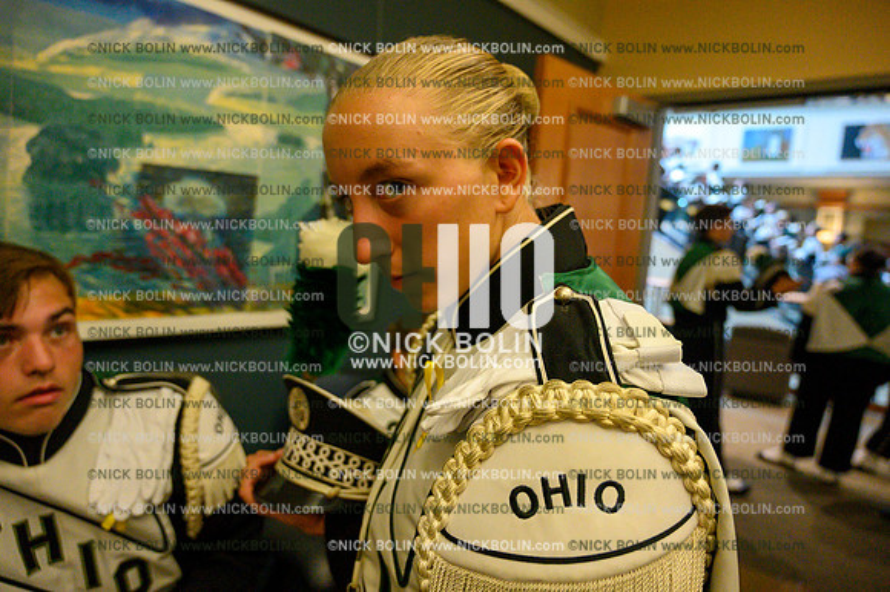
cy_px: 296
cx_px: 445
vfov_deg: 53.1
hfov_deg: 73.8
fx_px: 593
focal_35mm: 24
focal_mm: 24
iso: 12800
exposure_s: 1/800
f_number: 4
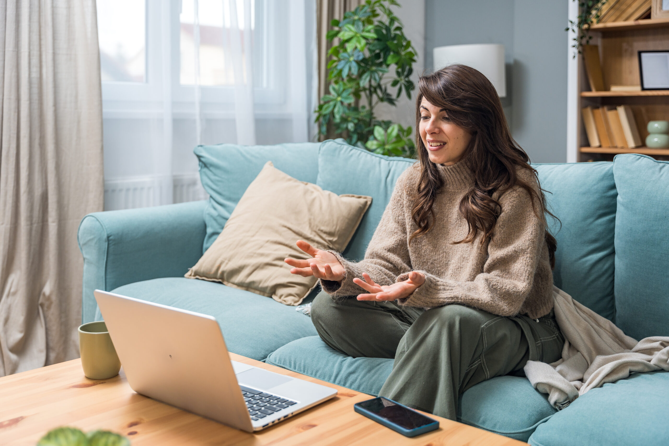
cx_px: 334
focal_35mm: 40
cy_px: 223
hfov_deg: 48.0
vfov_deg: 33.1
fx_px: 751
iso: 160
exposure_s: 1/125
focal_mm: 40.4
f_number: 2.8
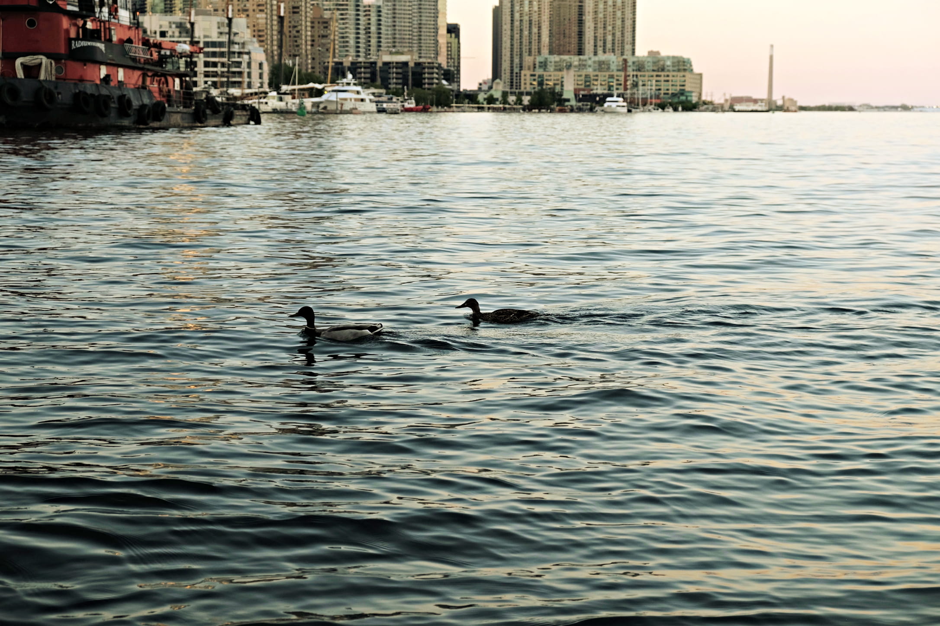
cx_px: 470
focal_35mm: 56
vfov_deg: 24.2
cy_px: 313
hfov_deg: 35.6
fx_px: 1462
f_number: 4.5
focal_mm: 37.4
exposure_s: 1/180
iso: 200
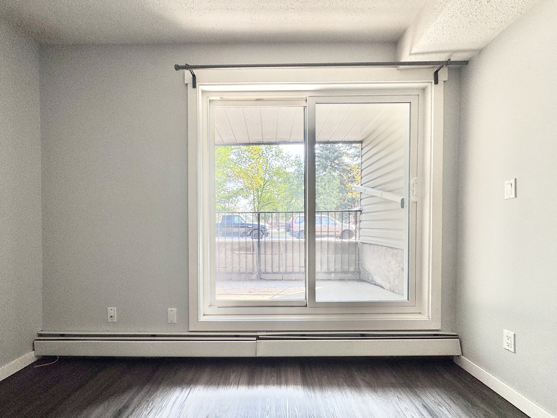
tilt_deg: +2.2
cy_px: 217
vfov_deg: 81.7
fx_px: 241
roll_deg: -1.1
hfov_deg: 98.1
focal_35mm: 15
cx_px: 268
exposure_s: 1/99
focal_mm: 2.22
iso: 50
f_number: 2.2
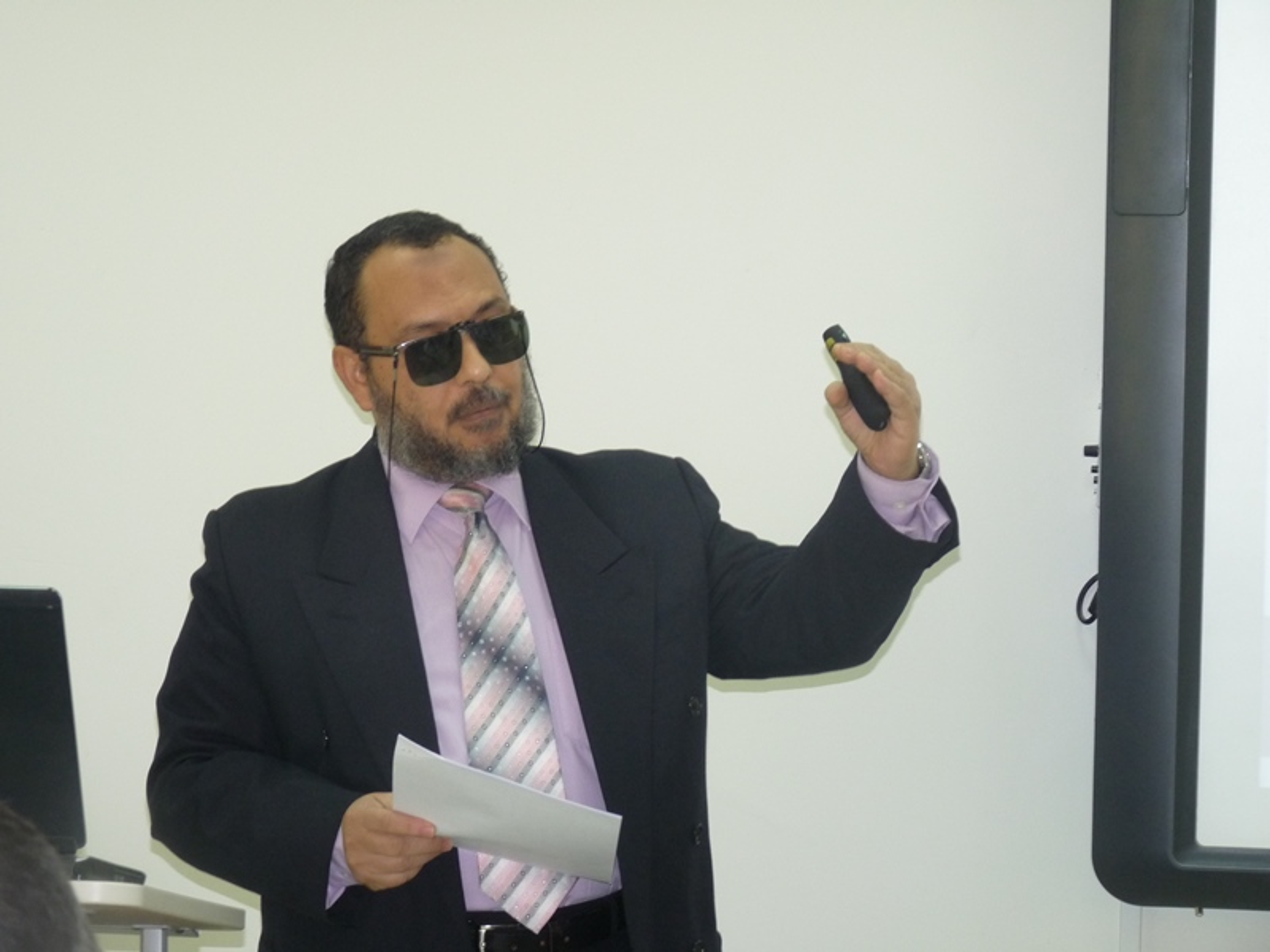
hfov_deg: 15.3
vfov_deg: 11.5
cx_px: 635
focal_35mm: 129
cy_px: 476
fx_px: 4733
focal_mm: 23
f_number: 3.6
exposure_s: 1/40
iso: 250
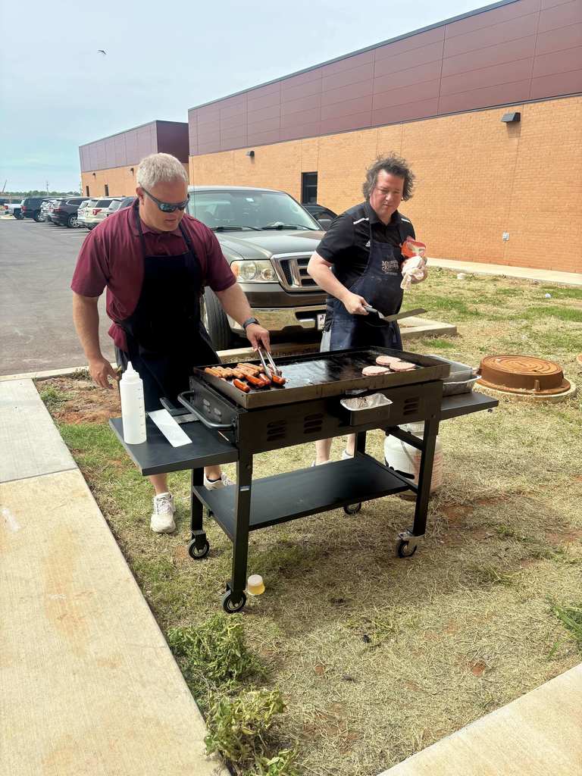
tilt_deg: -18.4
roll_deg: -1.0
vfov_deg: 67.3
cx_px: 291
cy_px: 388
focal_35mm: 26
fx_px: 583
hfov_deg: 53.1
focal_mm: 5.96
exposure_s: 1/1751
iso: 50
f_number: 1.6
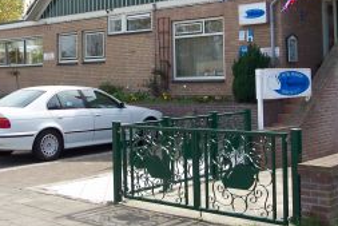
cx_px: 160
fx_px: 564
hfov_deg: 33.4
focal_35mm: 60
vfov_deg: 22.4
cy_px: 53
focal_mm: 8
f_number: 4.8
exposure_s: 1/350
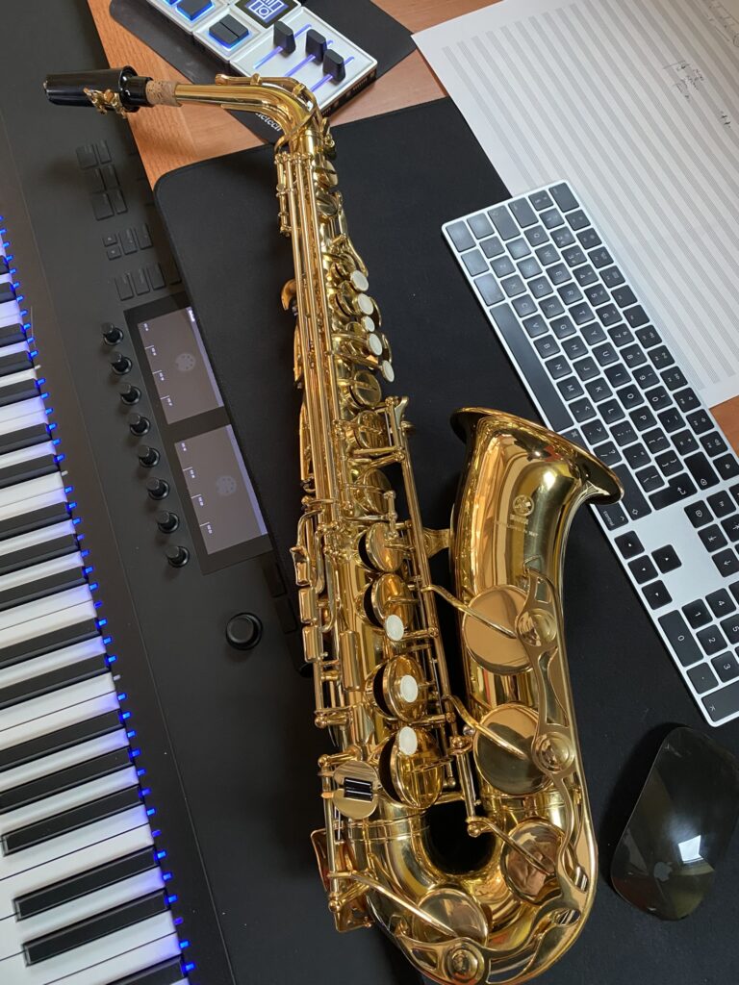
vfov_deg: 67.3
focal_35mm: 26
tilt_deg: -71.2
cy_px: 492
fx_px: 740
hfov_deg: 53.1
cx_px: 370
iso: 500
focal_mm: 4.25
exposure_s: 1/40
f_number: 1.8
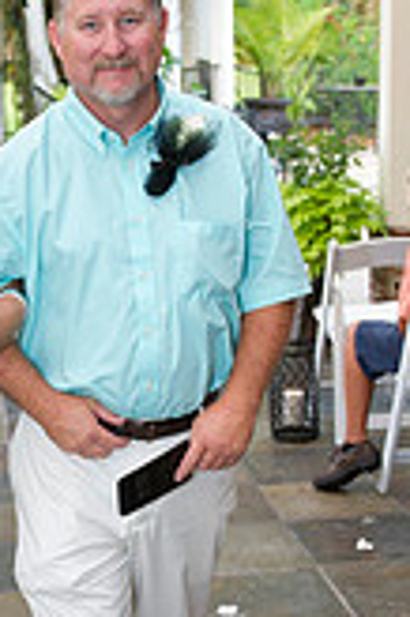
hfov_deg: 15.3
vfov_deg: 22.9
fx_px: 1506
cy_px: 455
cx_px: 43
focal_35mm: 88
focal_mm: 32
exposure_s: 1/125
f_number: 4
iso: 800
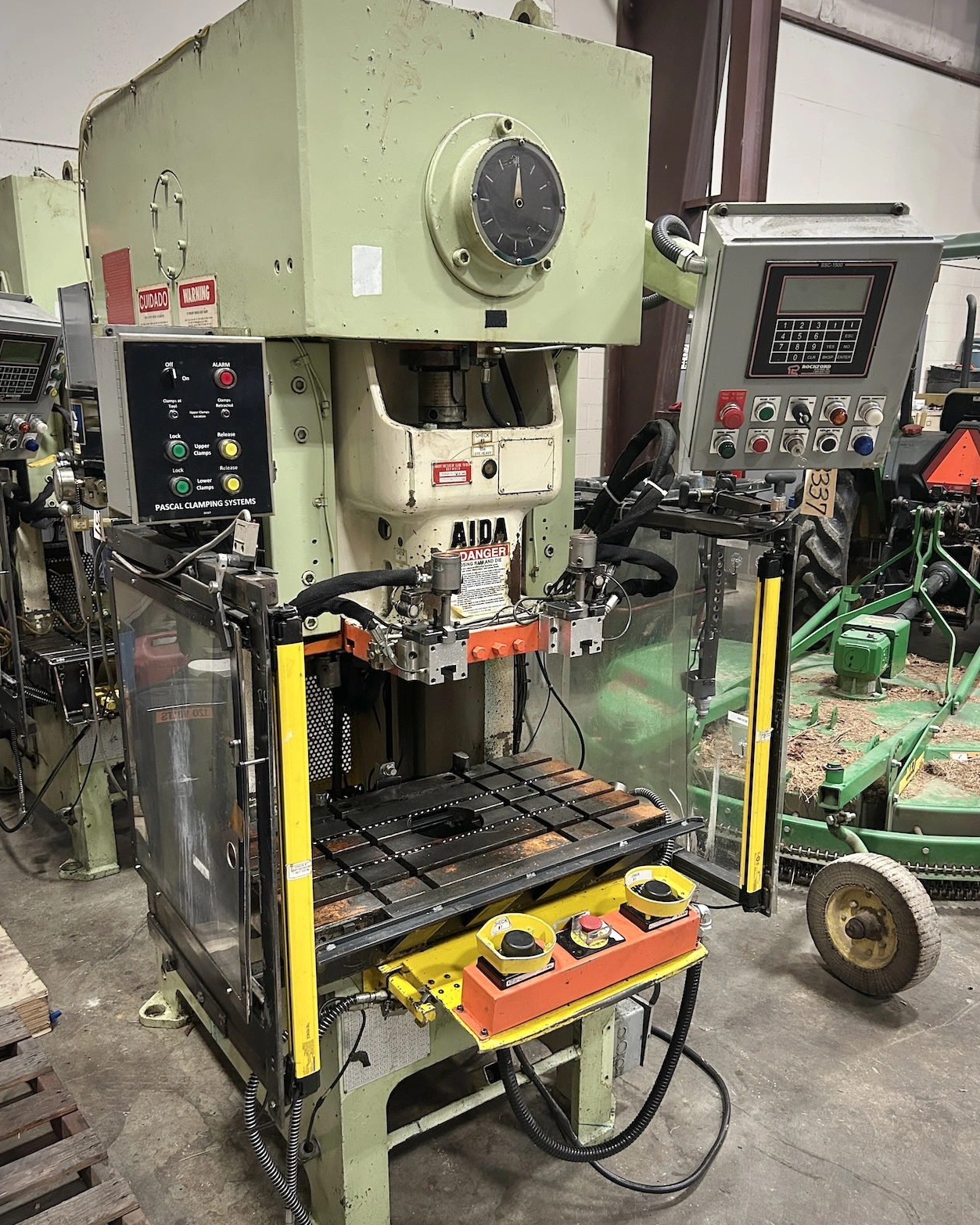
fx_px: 1015
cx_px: 498
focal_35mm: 28
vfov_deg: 62.2
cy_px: 646
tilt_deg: -14.9
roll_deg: -0.1
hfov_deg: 51.5
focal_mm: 5.7
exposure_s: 1/40
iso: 400
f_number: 1.5
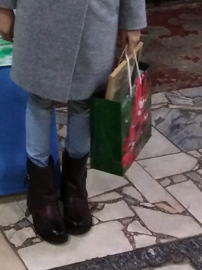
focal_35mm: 104
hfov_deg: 13.5
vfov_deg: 17.4
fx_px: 809
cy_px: -112
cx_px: -91
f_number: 2.2
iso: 536
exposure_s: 1/20
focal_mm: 3.46
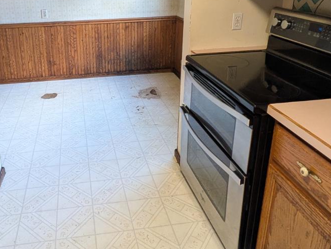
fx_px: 306
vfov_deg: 42.6
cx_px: 111
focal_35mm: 32
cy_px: 59
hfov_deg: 55.6
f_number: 2.2
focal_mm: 1.85
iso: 371
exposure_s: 1/60
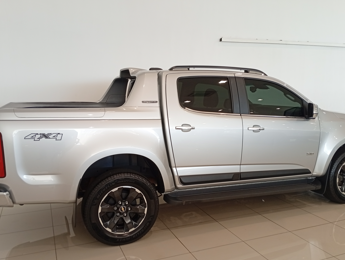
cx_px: 178
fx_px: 339
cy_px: 148
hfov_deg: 53.9
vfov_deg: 41.8
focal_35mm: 34
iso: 160
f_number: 1.8
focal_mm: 3.98
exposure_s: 1/60
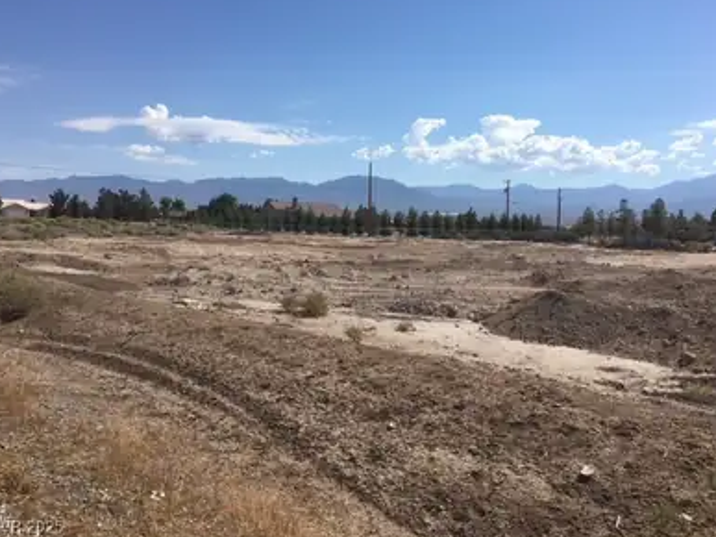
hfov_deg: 60.0
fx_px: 620
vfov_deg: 46.8
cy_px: 265
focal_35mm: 30
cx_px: 357
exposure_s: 1/2404
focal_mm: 4.15
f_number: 2.2
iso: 25
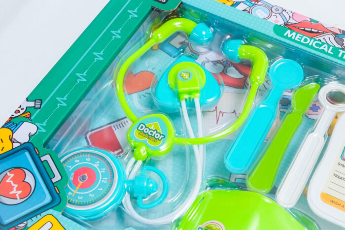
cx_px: 172
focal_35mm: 60
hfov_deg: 33.4
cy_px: 115
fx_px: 575
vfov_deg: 22.6
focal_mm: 40
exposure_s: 1/125
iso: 3200
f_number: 11
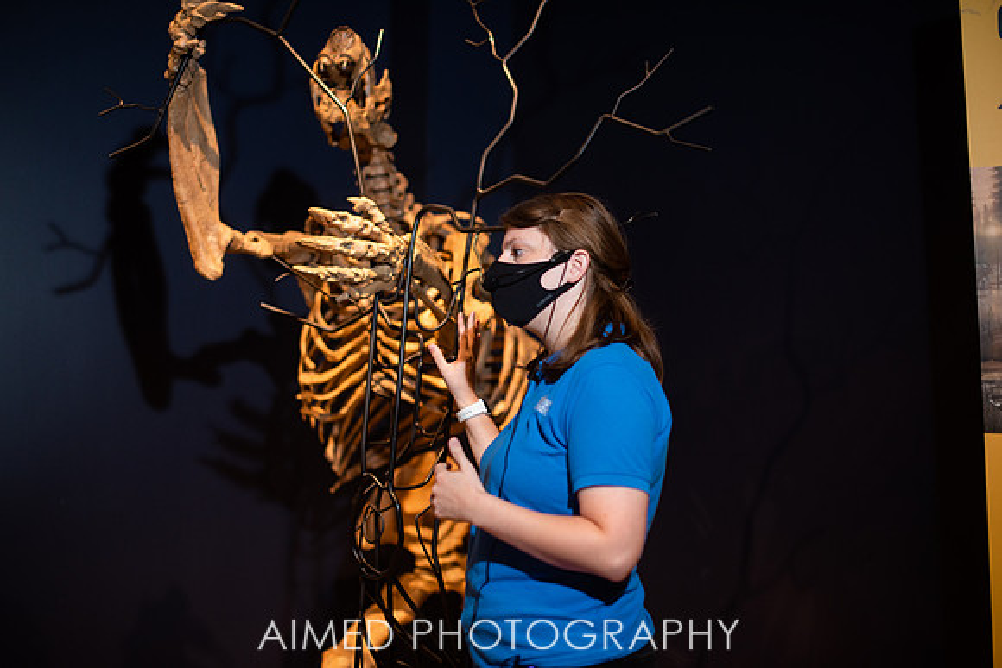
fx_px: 1392
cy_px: 334
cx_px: 501
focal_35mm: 50
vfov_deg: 27.0
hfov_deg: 39.6
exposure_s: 1/200
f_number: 1.8
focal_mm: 50
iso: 400
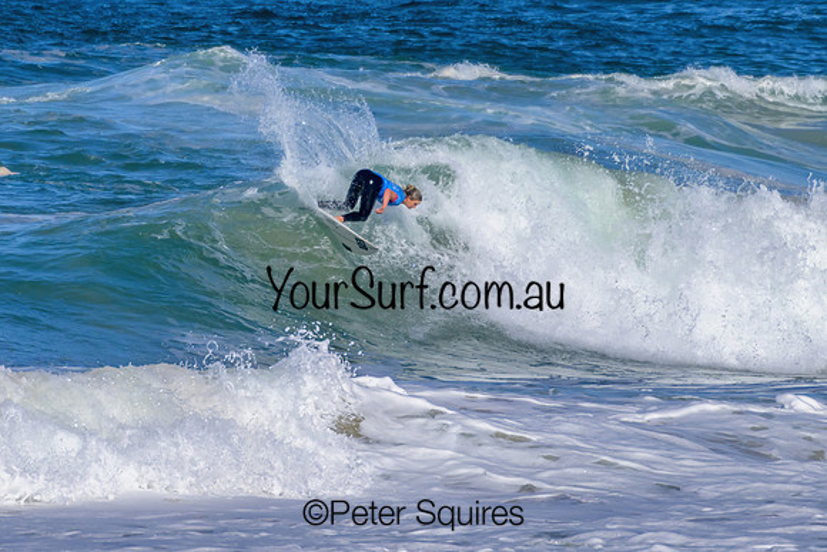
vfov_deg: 1.4
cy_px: 239
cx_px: 389
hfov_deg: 2.2
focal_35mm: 955
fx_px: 21934
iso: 640
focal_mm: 700
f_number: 11
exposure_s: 1/3200
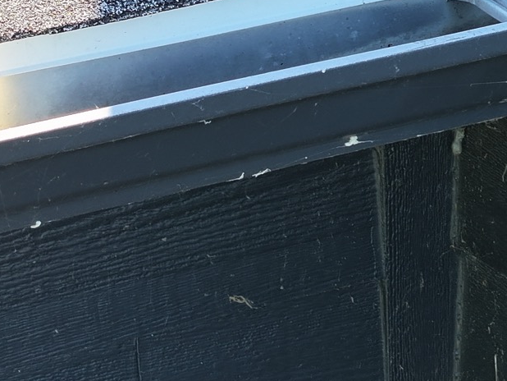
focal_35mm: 249
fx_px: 3648
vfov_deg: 5.9
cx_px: 635
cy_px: -80
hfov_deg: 7.9
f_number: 2.8
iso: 100
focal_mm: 19.35
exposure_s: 1/100
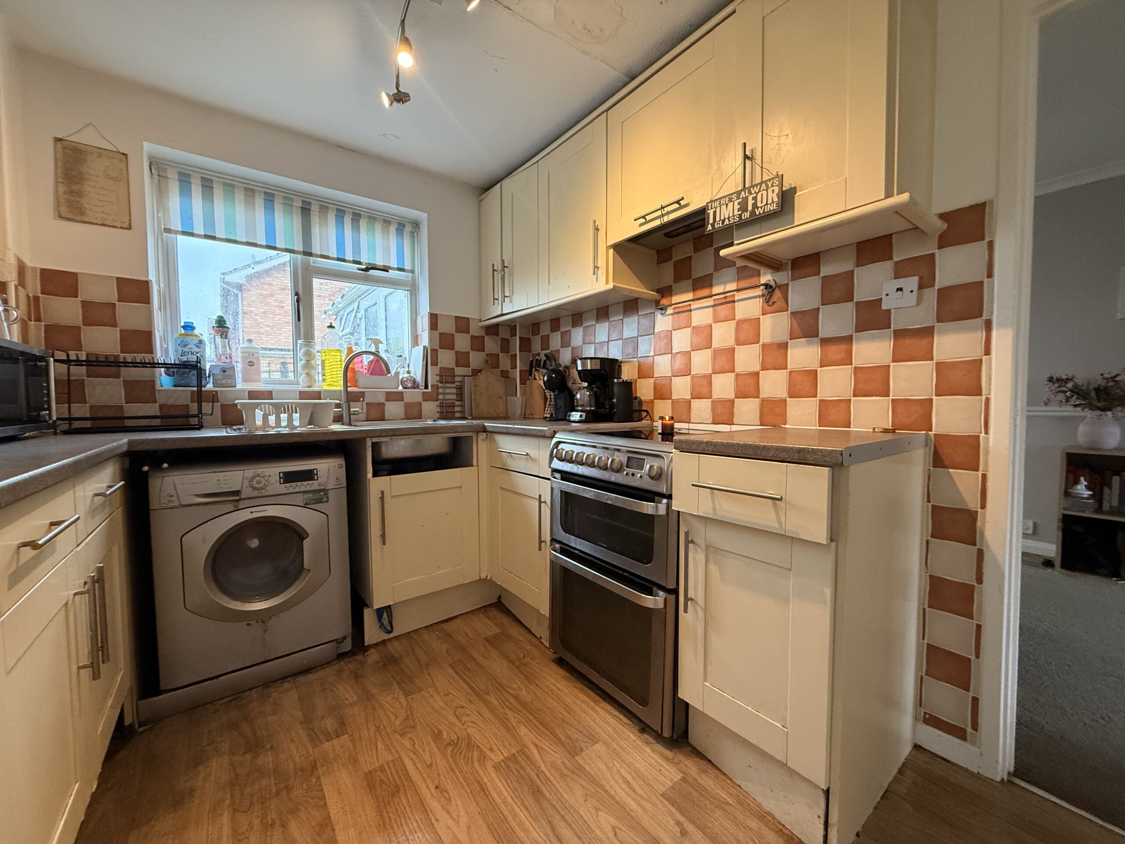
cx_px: 562
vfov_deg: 85.7
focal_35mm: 14
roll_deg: +0.5
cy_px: 422
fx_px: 455
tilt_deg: -2.0
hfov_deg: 102.1
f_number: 2.2
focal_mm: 2.22
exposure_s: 1/144
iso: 400
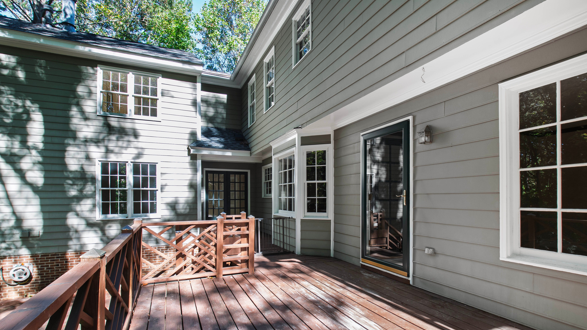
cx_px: 288
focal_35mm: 16
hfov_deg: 99.4
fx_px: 249
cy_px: 193
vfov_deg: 66.6
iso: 100
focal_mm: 10
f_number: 8
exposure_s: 1/20
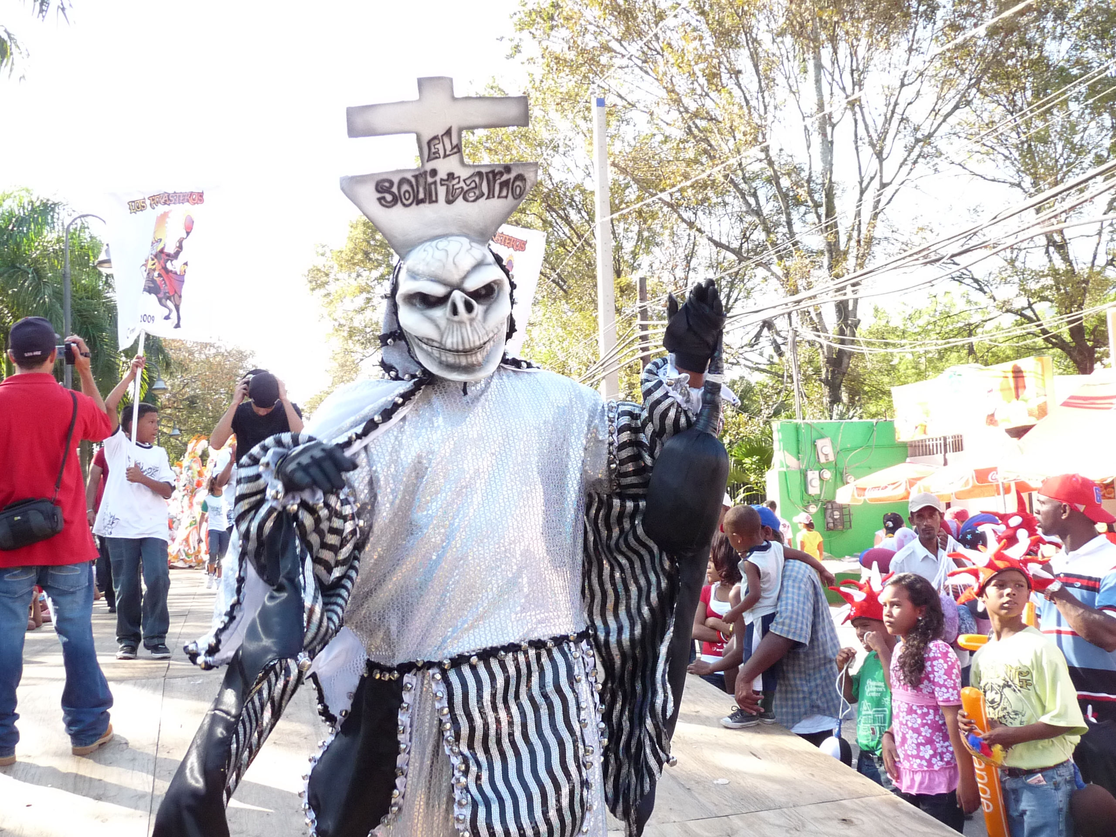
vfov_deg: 37.7
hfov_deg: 49.0
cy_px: 418
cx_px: 558
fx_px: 1225
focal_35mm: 38
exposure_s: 1/250
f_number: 3.2
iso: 250
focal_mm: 4.8
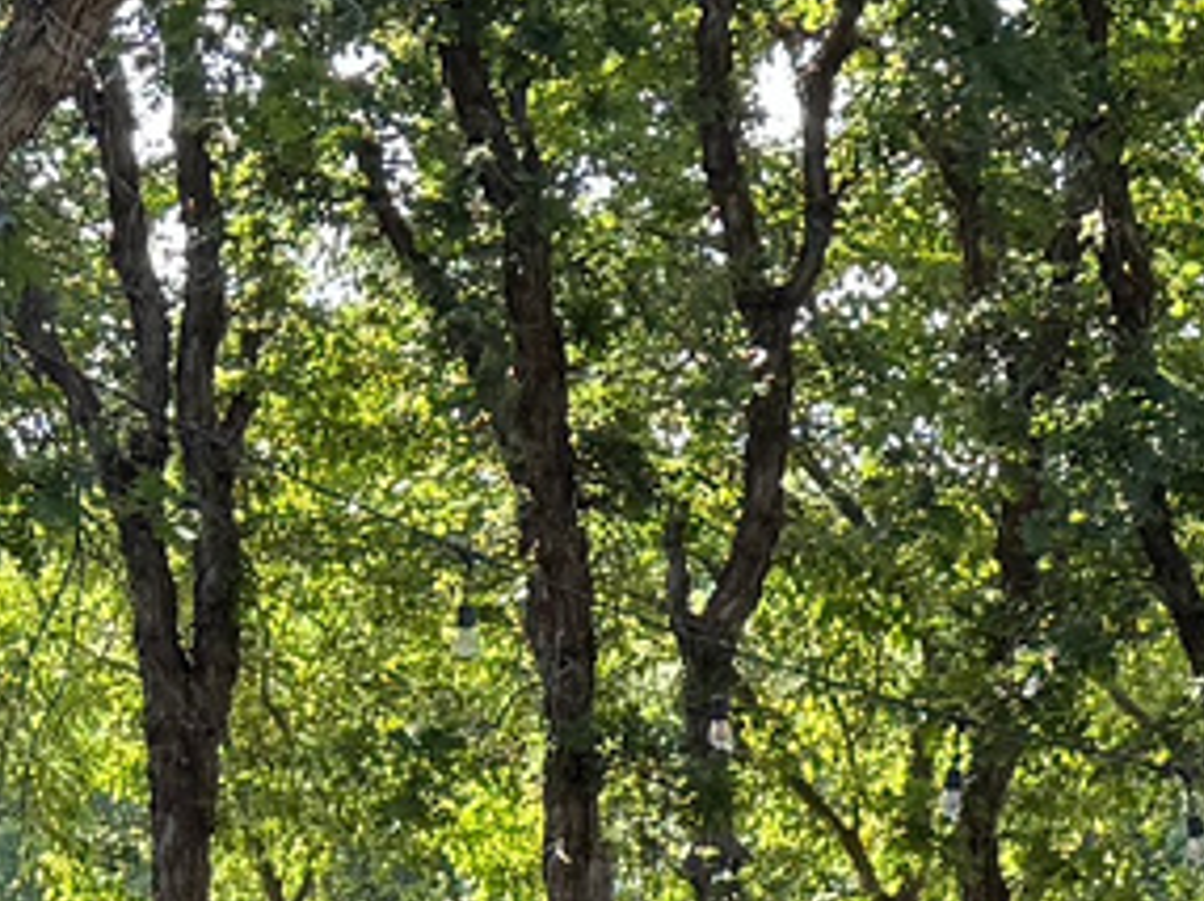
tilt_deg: +2.4
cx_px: 1145
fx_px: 5977
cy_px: 1537
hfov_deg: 11.4
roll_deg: -0.7
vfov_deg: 8.3
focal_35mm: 172
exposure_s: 1/543
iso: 100
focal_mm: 6.76
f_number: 1.78
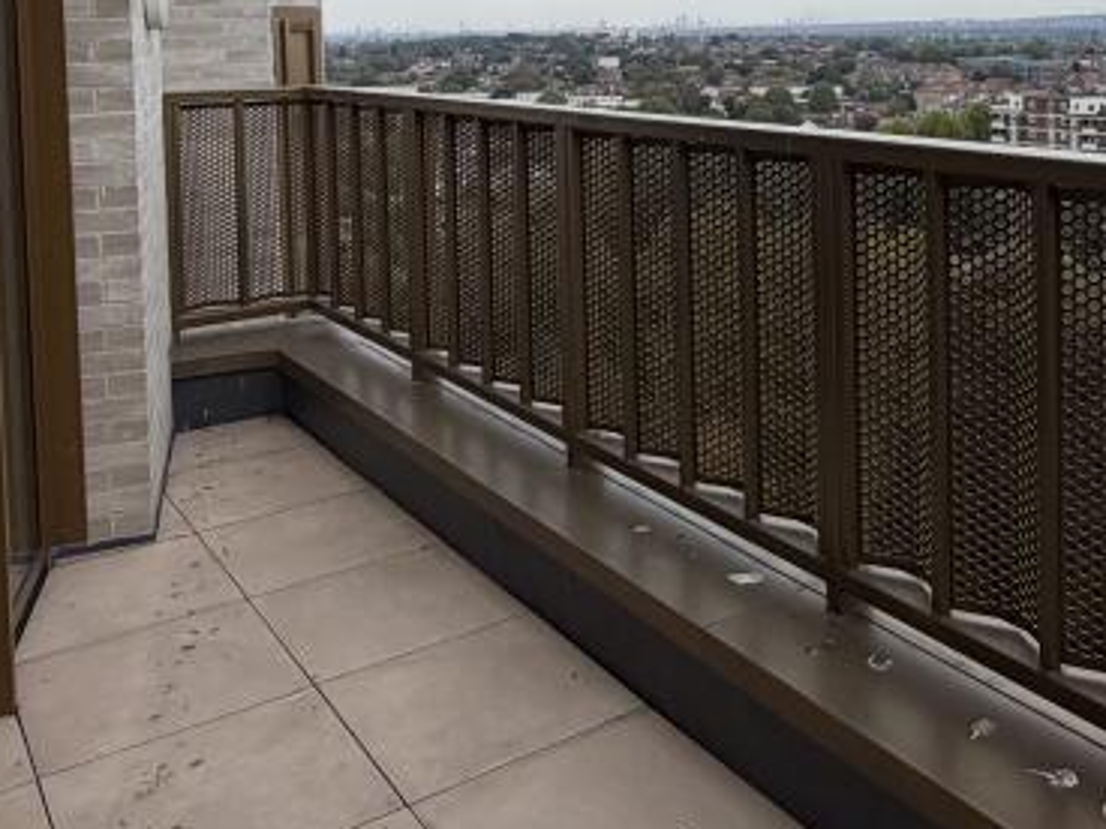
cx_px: 772
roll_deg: +0.9
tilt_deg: -2.0
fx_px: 1246
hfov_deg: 46.8
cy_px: 90
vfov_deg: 34.8
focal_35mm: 39
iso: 32
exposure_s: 1/770
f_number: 2.2
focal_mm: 2.22
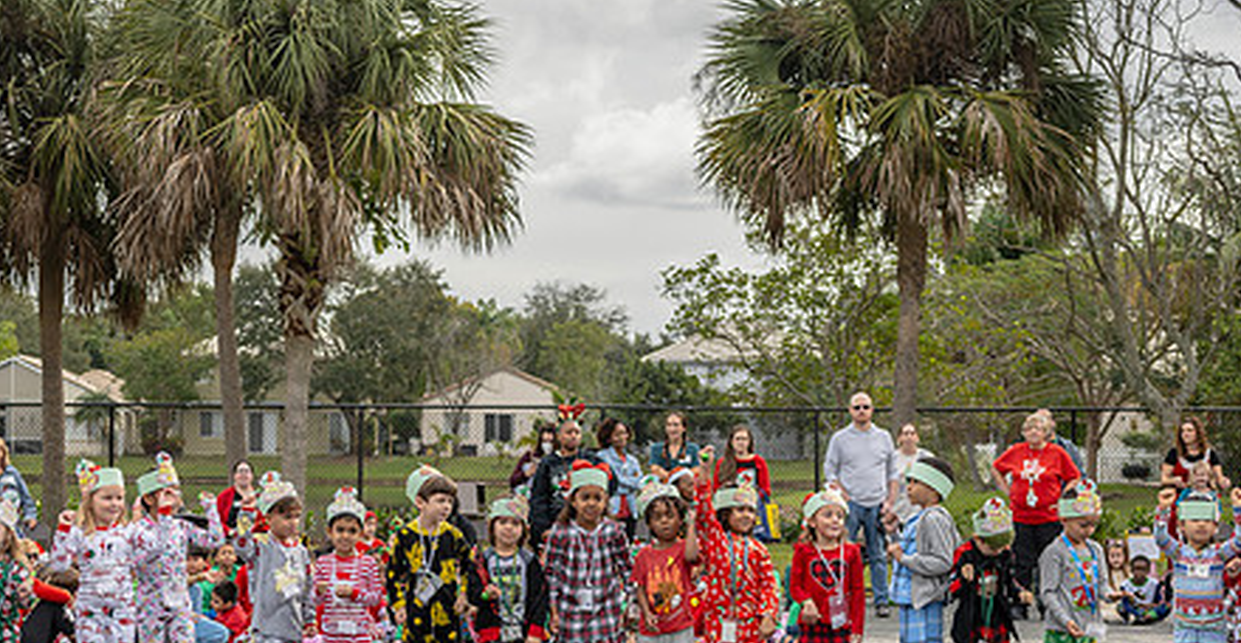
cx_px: 474
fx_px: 3747
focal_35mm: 116
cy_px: 512
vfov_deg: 9.8
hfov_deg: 18.8
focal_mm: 55
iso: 110
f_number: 5.6
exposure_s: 1/250
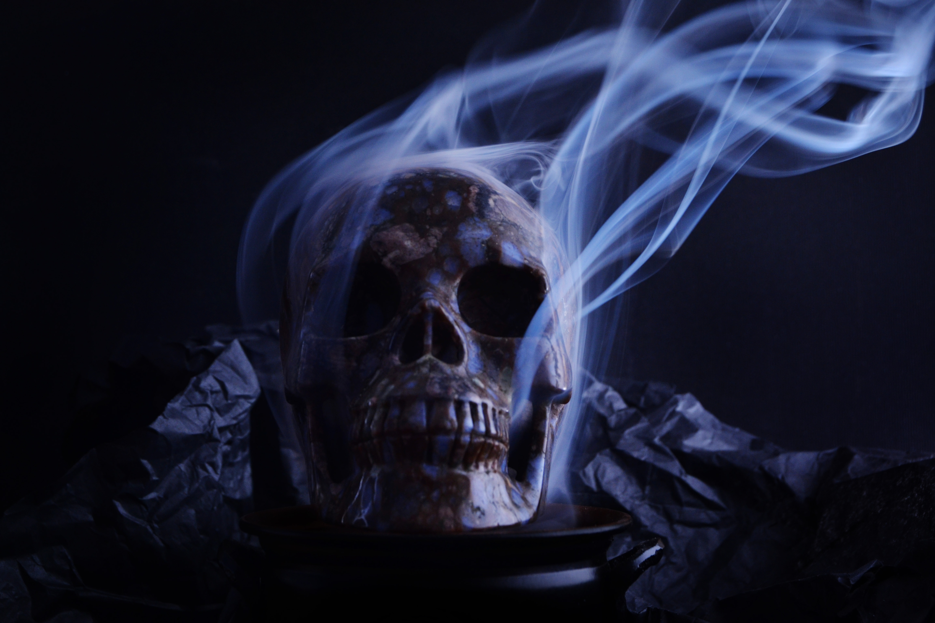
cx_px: 468
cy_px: 312
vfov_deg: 17.5
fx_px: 2026
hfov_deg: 26.0
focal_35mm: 78
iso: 400
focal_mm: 52
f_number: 10
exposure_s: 1/10
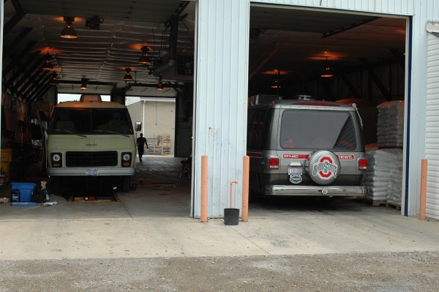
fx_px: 585
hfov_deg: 41.1
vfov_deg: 28.0
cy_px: 146
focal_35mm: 48
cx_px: 220
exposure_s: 1/200
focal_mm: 32
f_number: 7.1
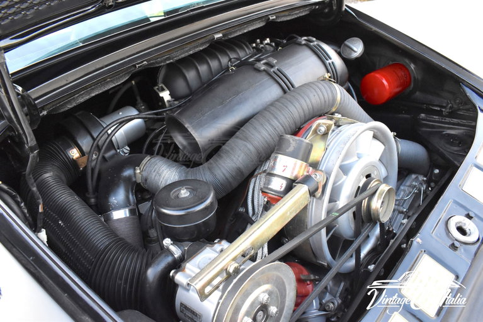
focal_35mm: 27
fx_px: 362
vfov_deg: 48.0
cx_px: 242
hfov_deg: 67.4
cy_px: 161
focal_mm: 18
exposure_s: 1/200
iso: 3200
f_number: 7.1
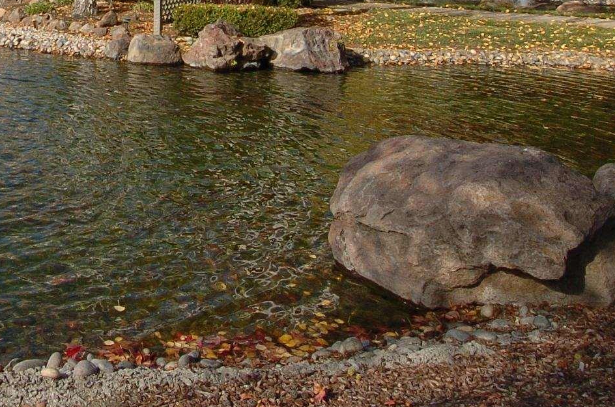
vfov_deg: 25.6
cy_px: -77
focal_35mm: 47
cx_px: -13
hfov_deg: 37.2
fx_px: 801
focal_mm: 12
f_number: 8
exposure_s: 1/250
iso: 200
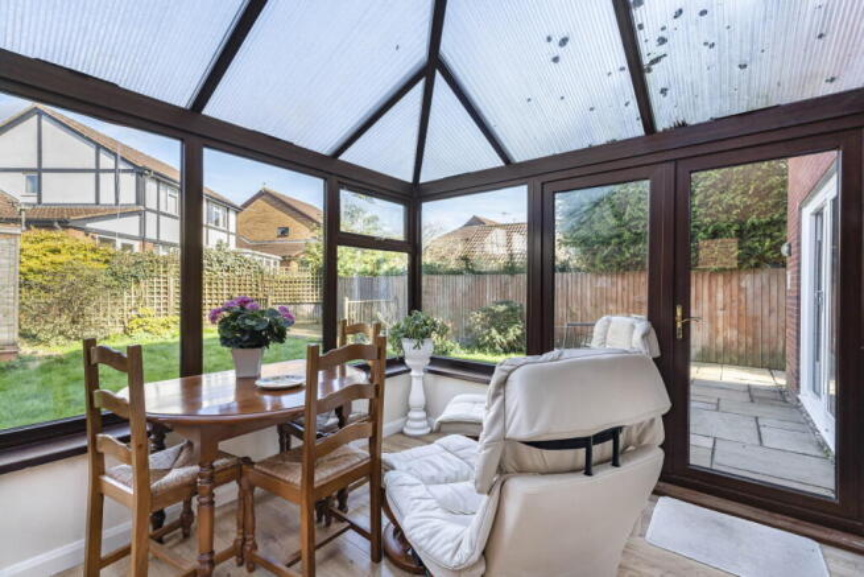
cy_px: 288
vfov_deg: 73.8
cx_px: 432
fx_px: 384
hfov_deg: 96.7
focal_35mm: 16
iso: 250
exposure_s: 1/160
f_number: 7.1
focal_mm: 16
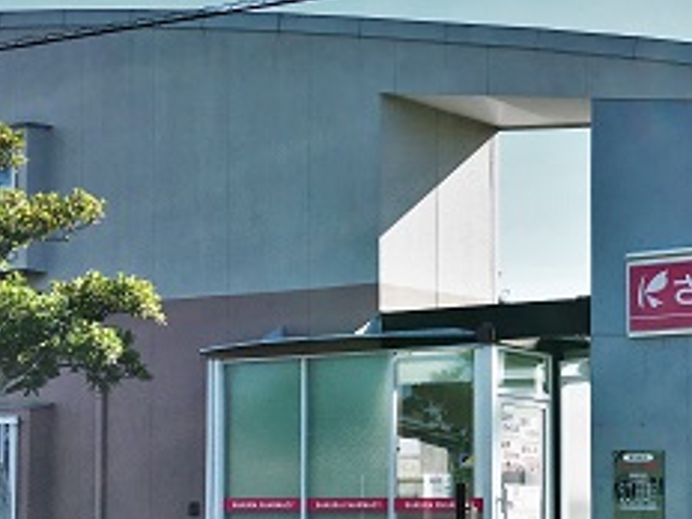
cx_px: 483
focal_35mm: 60
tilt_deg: +3.3
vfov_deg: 24.1
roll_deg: +0.2
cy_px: 391
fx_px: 1199
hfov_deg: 31.8
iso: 25
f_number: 2.2
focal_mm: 4.15
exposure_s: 1/1709
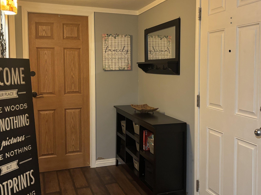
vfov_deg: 38.5
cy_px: 80
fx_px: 279
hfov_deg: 49.9
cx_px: 151
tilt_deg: -3.2
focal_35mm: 37
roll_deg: +0.2
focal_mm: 5.96
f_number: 1.6
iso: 400
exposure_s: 1/40
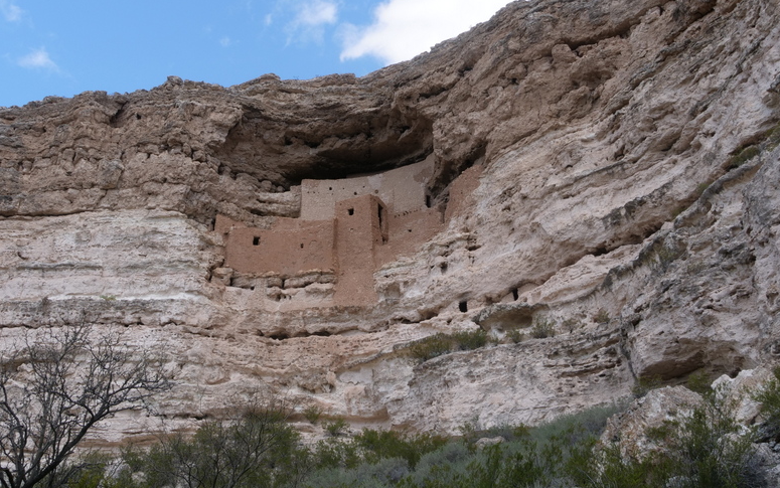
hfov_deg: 55.3
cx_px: 397
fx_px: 744
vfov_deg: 36.3
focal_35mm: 35
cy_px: 215
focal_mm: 16
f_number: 8
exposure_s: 1/250
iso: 200
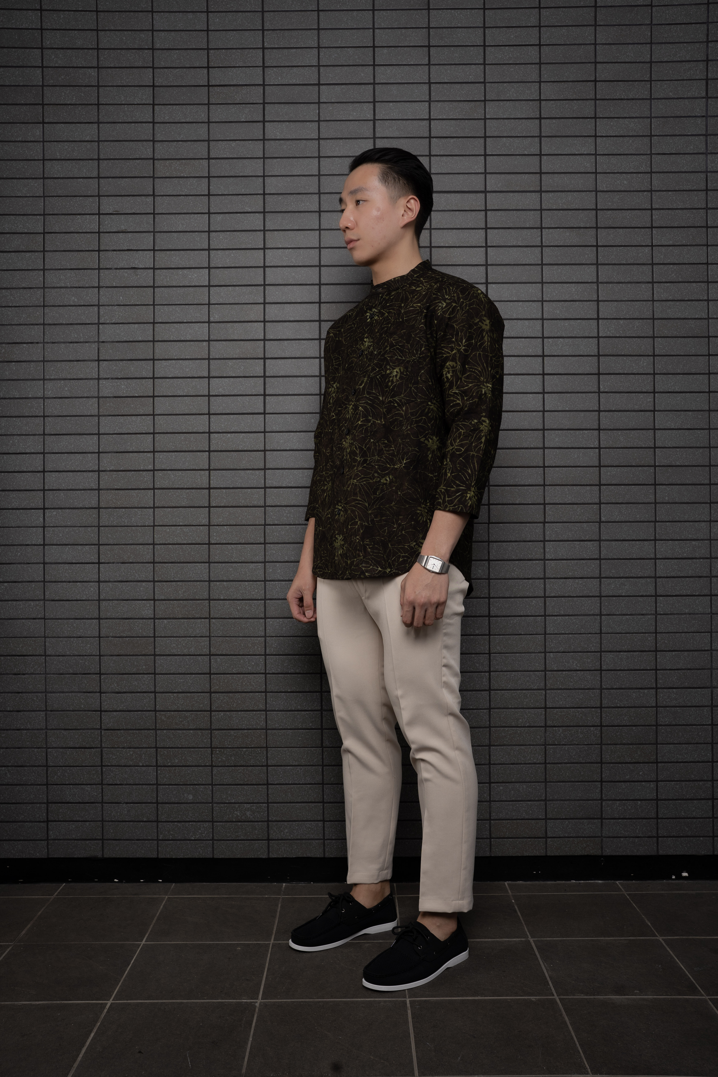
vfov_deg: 57.1
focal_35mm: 33
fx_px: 990
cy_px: 538
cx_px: 359
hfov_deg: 39.9
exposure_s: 1/125
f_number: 8
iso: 200
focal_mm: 33.1
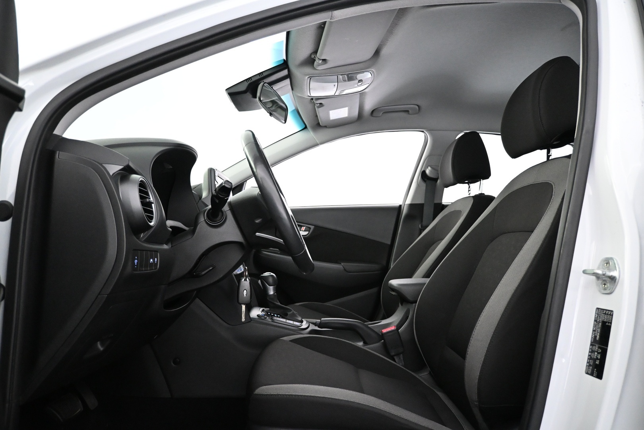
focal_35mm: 26
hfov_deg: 70.4
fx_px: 456
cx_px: 322
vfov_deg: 50.4
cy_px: 215
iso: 4000
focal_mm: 17
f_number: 3.5
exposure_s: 1/60
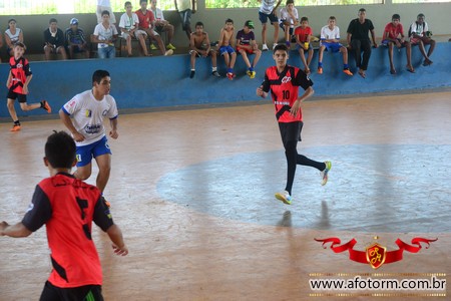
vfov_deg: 17.5
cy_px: 150
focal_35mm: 78
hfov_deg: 26.0
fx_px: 977
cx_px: 226
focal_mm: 52
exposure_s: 1/400
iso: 800
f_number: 5
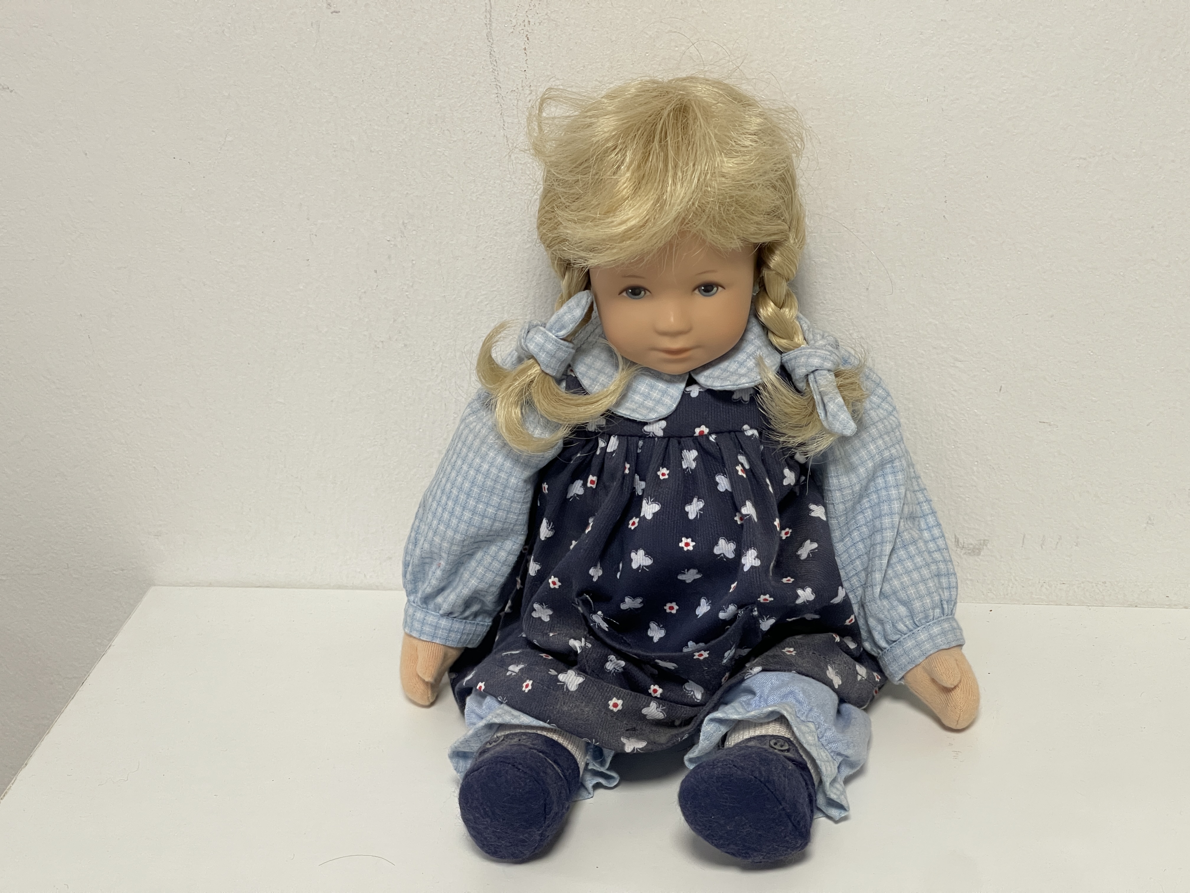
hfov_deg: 30.3
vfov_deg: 22.9
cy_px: 446
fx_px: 2200
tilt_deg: -27.8
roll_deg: +4.6
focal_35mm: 64
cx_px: 595
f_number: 2.2
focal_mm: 7.5
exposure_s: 1/50
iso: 160
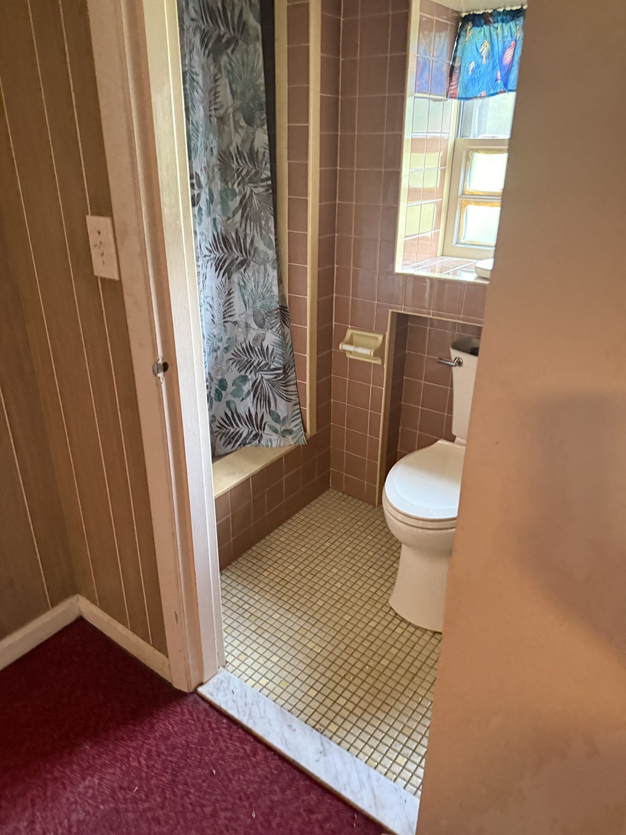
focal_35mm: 24
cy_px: 418
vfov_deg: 71.6
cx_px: 313
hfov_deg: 56.8
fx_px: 579
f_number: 1.78
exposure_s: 1/60
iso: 800
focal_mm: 6.76
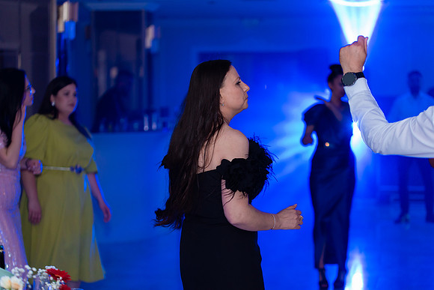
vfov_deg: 15.2
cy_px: 145
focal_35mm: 90
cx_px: 217
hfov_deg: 22.6
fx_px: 1085
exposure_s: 1/200
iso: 1600
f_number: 3.2
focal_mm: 90
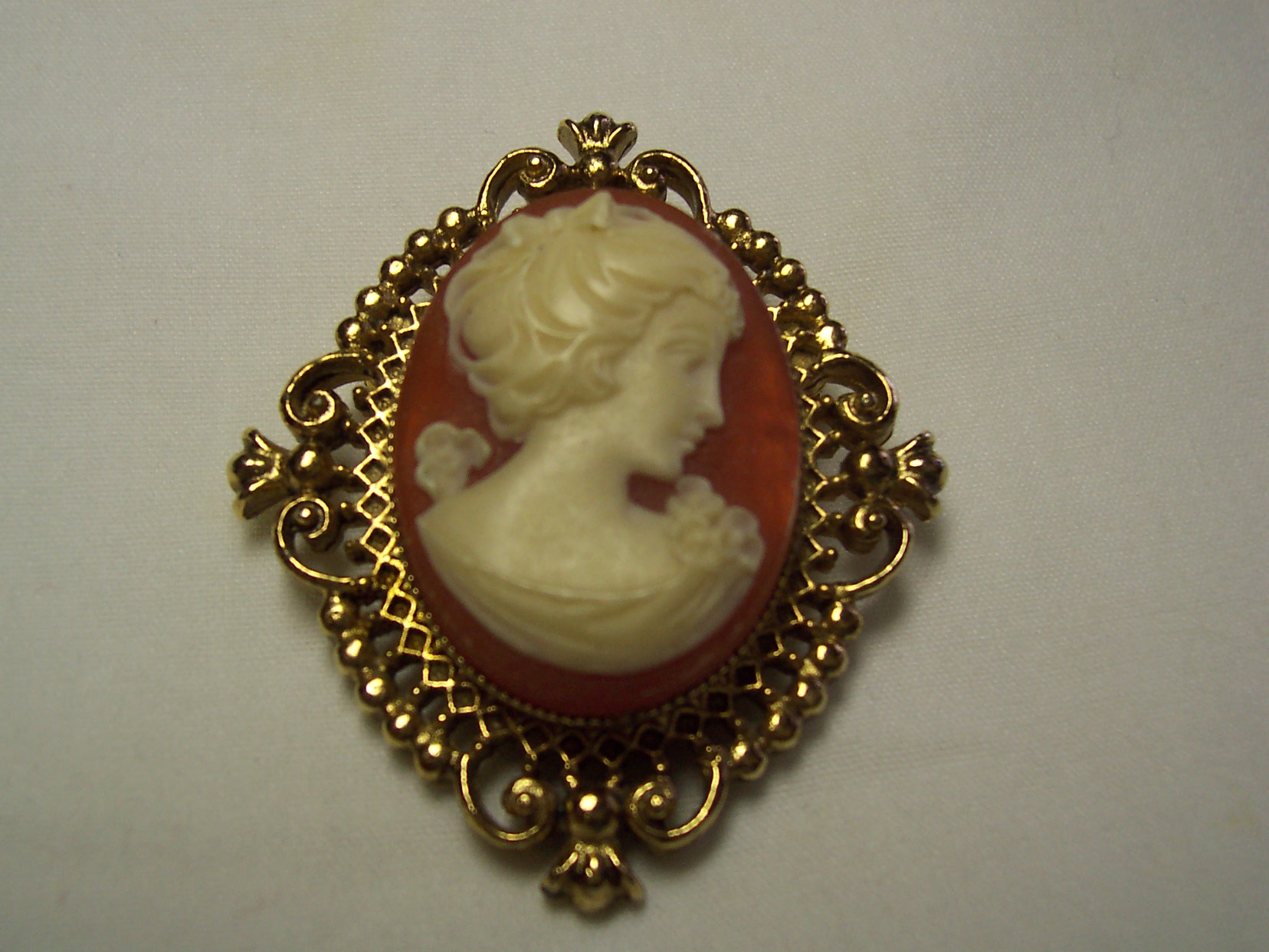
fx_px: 1356
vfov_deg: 38.7
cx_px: 634
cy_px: 476
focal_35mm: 37
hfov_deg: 50.1
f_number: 2.8
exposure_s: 1/180
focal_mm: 5.6
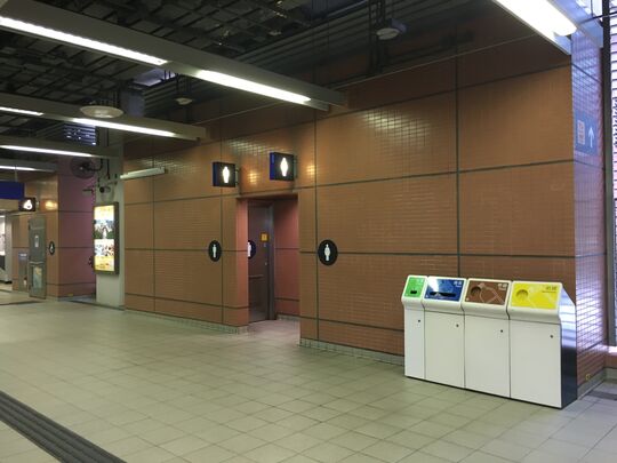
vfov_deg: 48.2
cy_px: 232
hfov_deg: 61.7
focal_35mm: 29
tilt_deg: +1.3
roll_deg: -0.4
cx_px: 308
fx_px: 517
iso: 125
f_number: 2.2
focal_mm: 4.15
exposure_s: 1/33
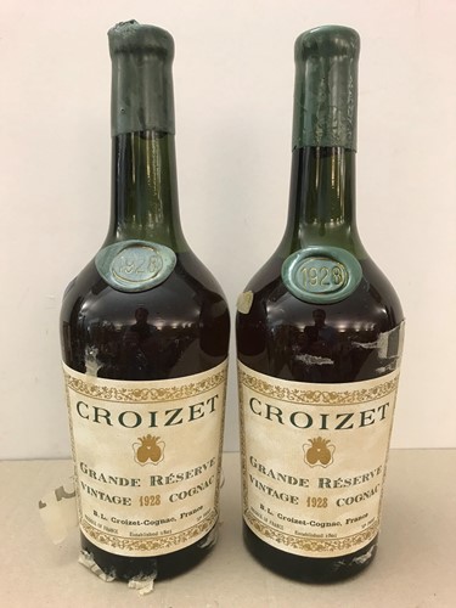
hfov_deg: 49.7
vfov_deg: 63.4
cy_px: 304
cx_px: 228
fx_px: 492
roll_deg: -0.8
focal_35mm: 28
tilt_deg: -9.9
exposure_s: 1/25
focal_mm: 3.99
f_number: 1.8
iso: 32
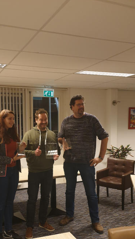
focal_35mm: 33
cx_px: 37
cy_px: 138
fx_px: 210
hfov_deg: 35.0
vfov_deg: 59.2
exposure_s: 1/50
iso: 250
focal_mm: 4.3
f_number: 2.4
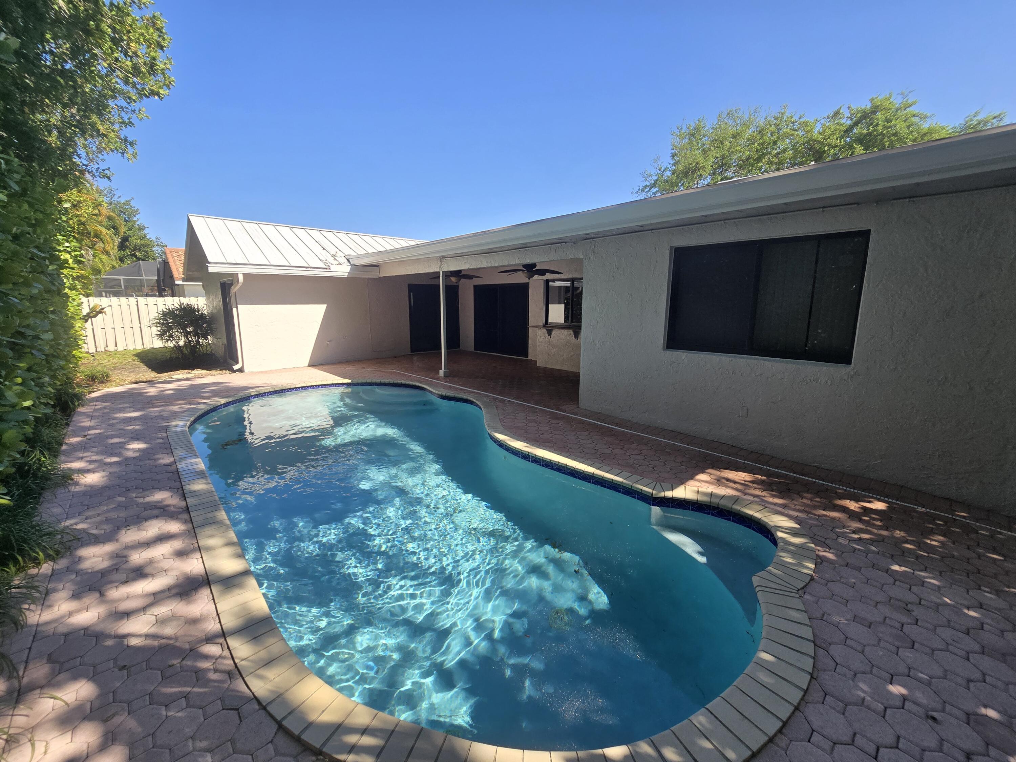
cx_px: 508
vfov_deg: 89.9
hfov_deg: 106.2
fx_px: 382
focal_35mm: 13
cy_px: 381
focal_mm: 2.2
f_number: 2.2
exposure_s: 1/1376
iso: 50
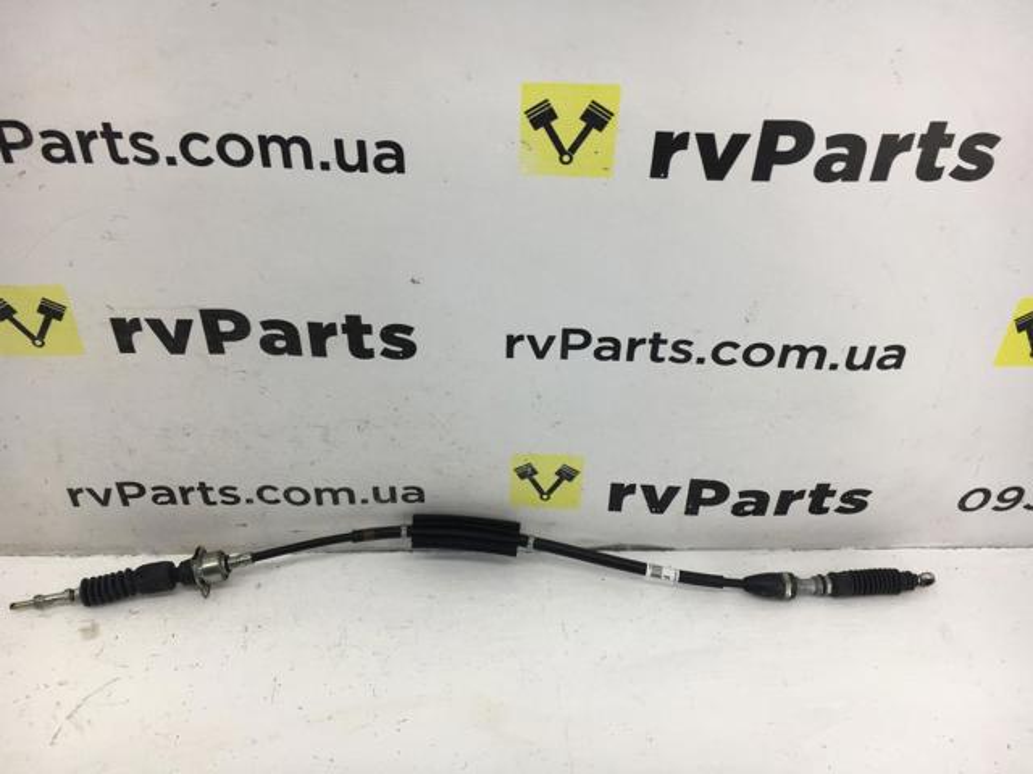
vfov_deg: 48.2
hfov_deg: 61.7
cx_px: 516
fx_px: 865
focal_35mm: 29
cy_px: 387
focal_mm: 4.15
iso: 40
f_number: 2.2
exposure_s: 1/100
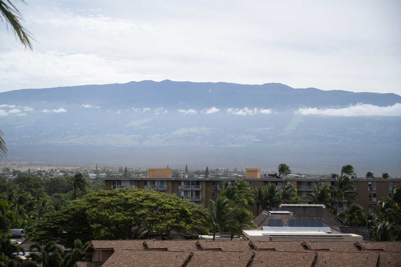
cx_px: 200
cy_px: 134
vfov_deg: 19.5
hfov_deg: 28.8
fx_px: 780
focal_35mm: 70
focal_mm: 70
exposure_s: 1/640
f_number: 4.5
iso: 64
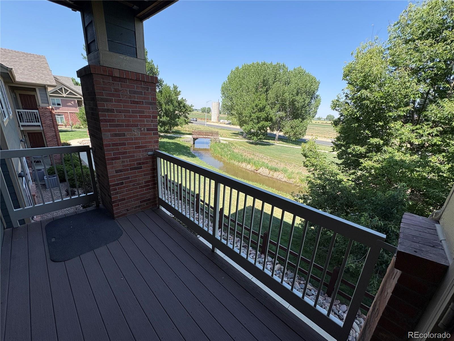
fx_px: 184
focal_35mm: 14
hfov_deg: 102.1
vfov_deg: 85.7
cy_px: 170
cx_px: 227
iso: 40
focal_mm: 2.22
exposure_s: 1/720
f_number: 2.2
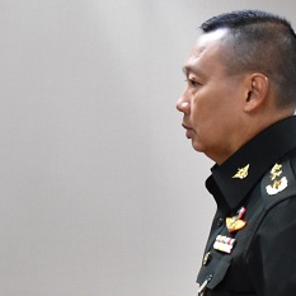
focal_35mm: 167
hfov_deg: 10.2
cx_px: -133
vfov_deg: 10.4
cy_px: 283
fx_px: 1616
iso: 2500
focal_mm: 34
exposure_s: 1/60
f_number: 5.6
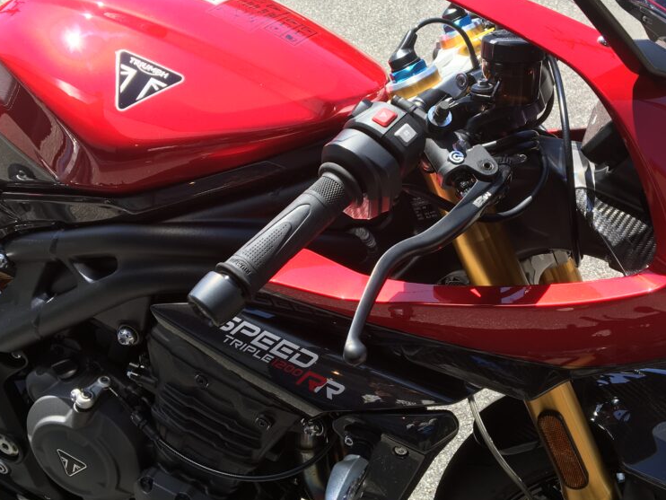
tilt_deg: -37.4
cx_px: 381
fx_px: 770
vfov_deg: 36.0
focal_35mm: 40
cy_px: 240
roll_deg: +7.6
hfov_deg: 46.6
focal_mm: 4.15
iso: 25
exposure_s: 1/574
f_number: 2.2
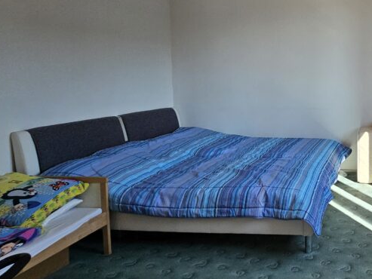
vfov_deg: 50.4
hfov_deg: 54.0
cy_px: 90
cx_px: 355
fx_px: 290
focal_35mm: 27
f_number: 2.2
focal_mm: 2.2
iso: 160
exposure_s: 1/359
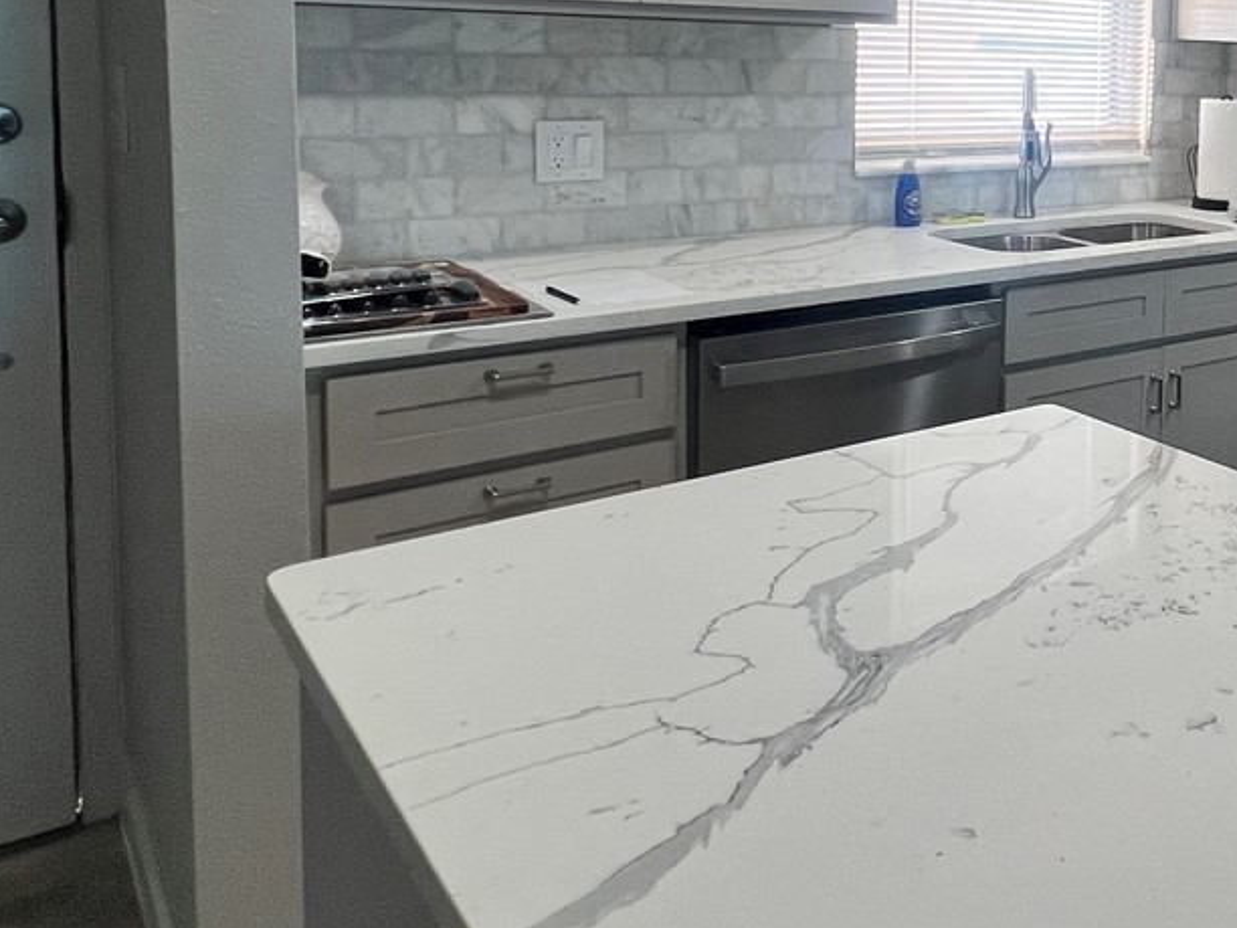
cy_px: 156
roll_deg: -1.9
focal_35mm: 34
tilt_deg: -4.6
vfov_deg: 39.7
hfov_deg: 44.2
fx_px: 1215
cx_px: 1292
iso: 100
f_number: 1.8
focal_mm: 1.57
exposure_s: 1/120
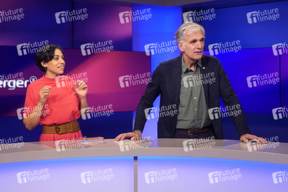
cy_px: 96
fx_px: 360
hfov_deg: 43.6
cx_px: 144
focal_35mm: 45
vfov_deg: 29.8
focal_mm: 30
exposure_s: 1/500
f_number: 1.4
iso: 640
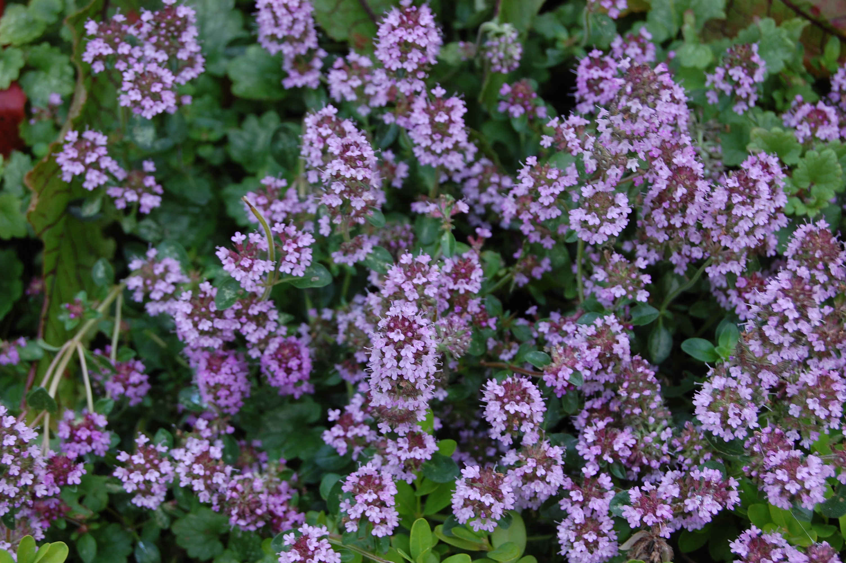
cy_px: 282
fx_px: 1937
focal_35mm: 82
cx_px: 423
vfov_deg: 16.5
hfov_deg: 24.6
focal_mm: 55
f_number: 8
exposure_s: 1/80
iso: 200
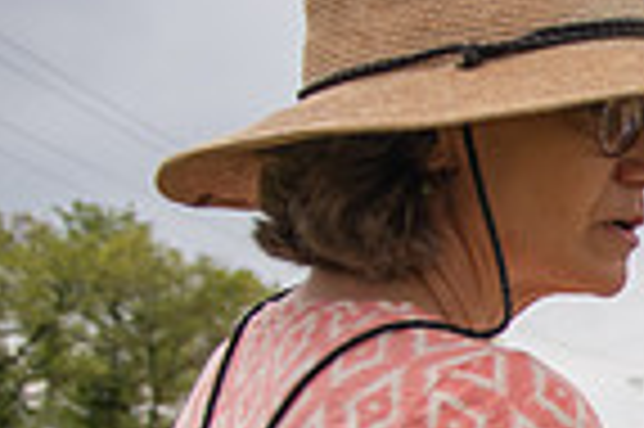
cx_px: 1265
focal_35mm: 118
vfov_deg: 11.2
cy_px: 633
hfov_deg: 14.5
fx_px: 2108
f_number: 3.5
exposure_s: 1/500
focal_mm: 29
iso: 100
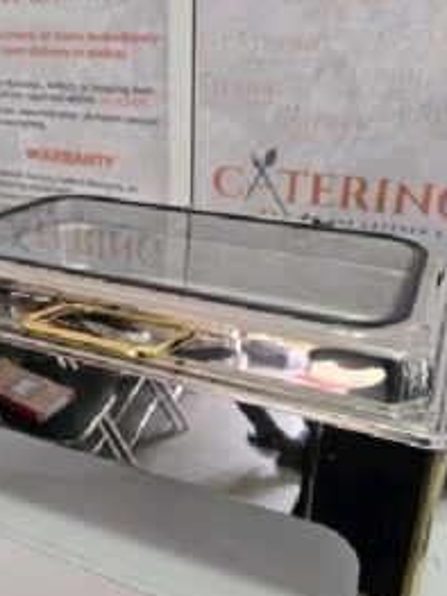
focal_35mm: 35
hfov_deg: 40.6
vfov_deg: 52.6
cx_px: 188
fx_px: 603
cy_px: 304
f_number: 1.7
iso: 250
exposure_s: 1/101
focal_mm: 6.3
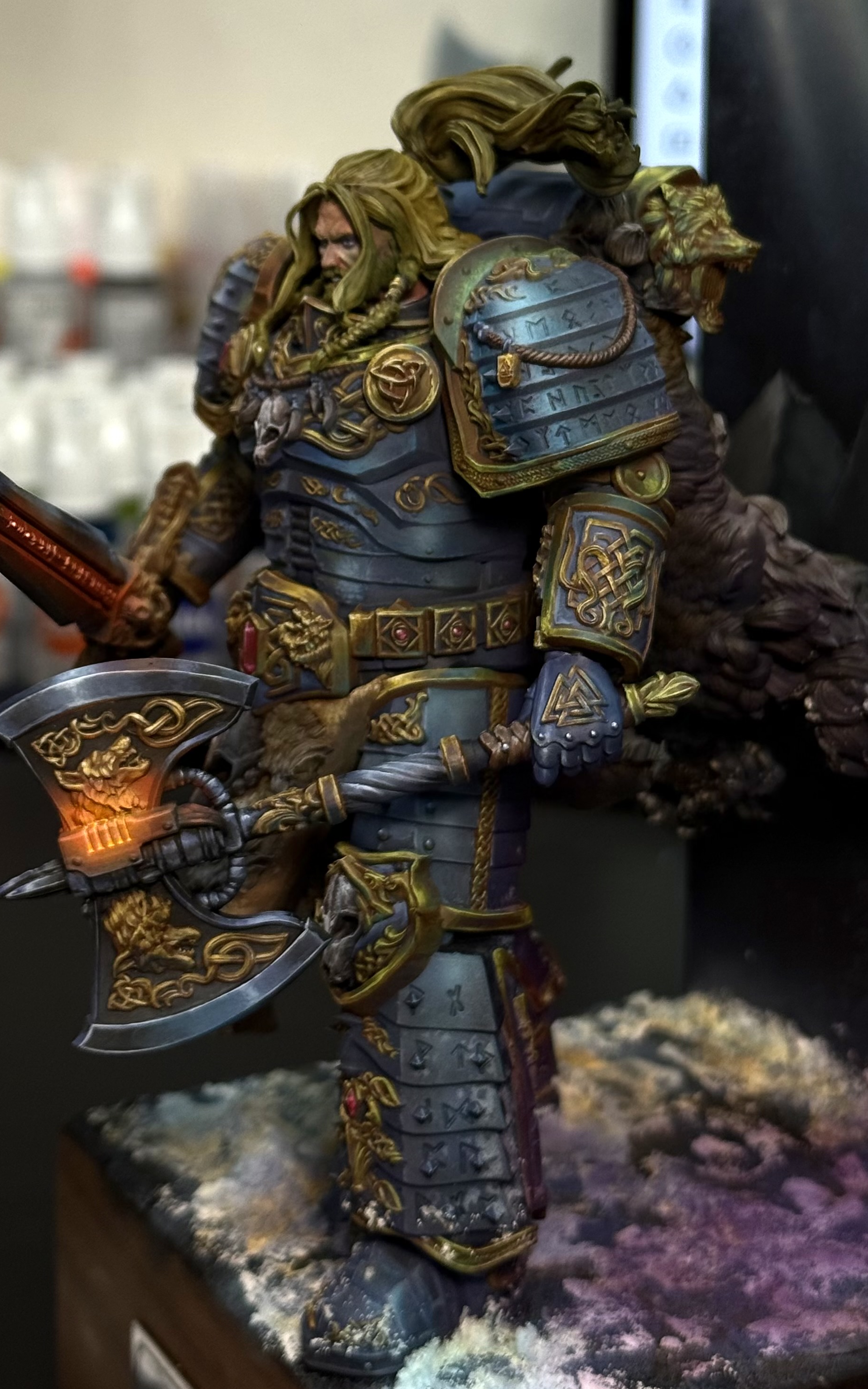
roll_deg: -1.1
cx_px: 388
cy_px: 695
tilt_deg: -11.9
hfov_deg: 25.3
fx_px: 1930
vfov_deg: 39.6
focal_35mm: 51
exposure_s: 1/150
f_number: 1.78
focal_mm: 6.76
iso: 50
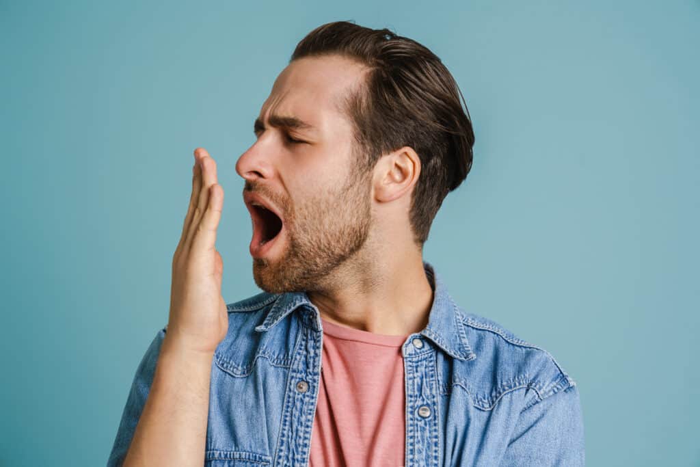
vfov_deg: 21.6
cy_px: 234
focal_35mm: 63
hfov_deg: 31.9
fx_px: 1225
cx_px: 350
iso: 160
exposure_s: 1/160
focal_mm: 63
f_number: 6.3
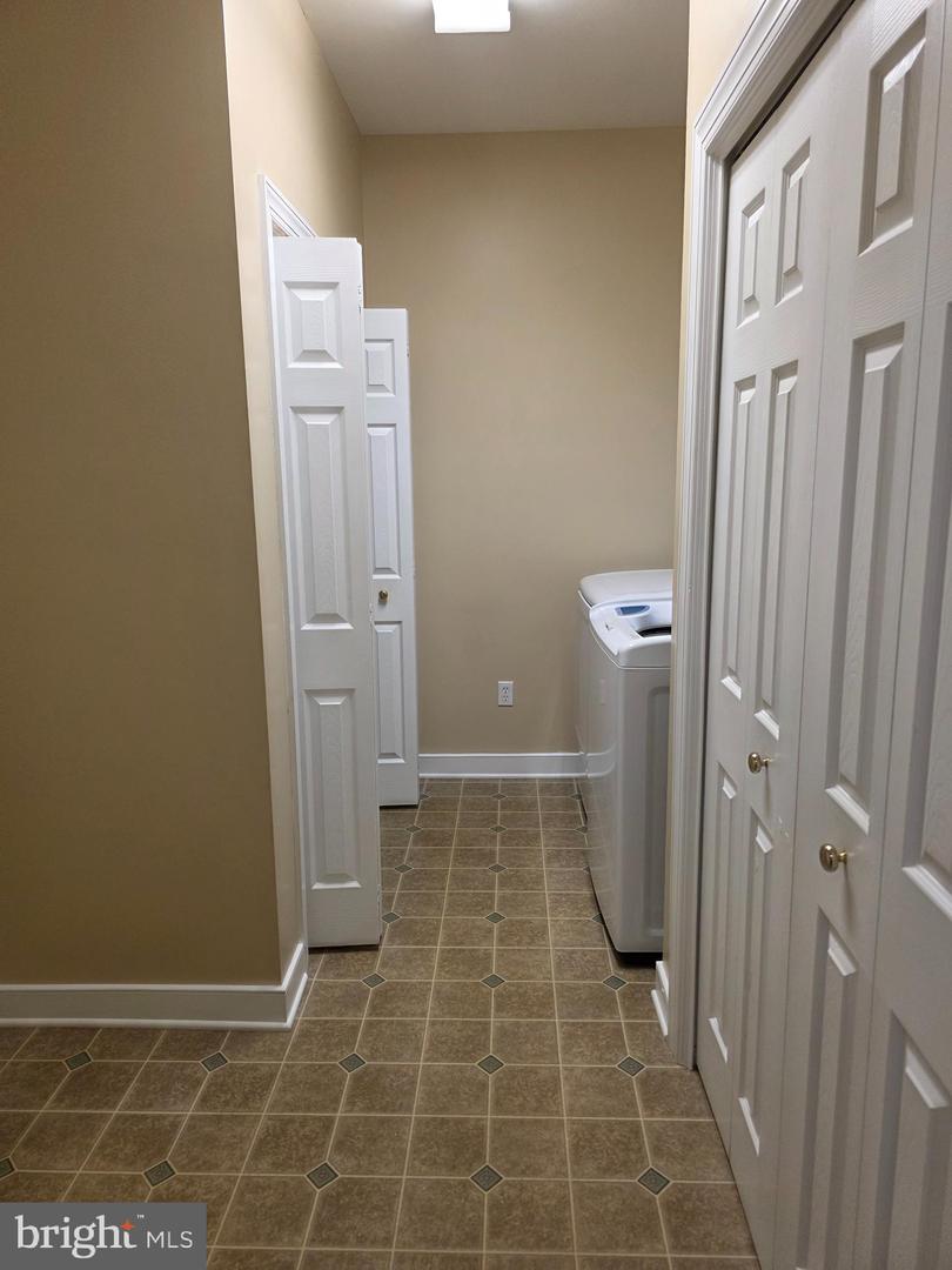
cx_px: 476
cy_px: 635
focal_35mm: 23
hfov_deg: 58.9
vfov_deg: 73.9
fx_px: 843
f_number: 1.7
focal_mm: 6.3
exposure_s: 1/120
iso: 320
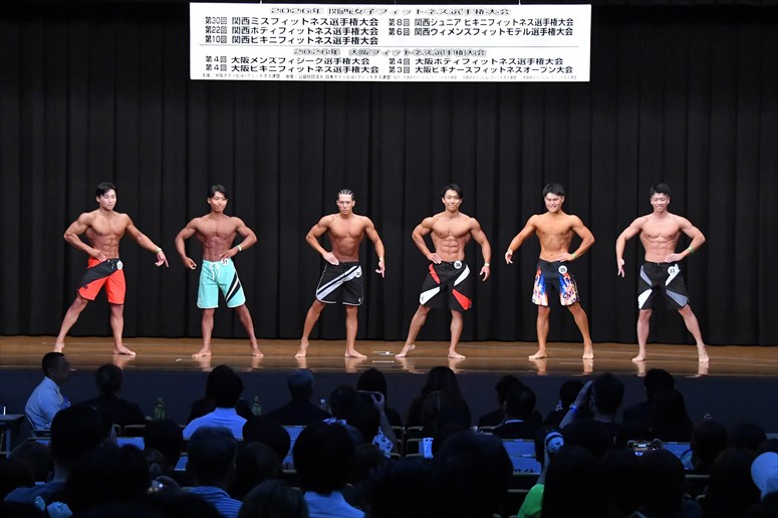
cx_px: 389
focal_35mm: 93
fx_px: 2009
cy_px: 259
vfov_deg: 14.7
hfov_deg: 21.9
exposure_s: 1/400
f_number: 5.6
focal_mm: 62
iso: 8000
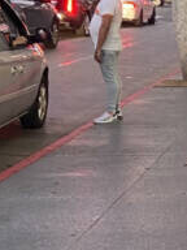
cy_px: 206
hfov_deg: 14.1
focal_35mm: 95
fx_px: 684
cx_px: 319
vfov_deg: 20.4
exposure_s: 1/60
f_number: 1.8
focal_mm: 4.25
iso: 200
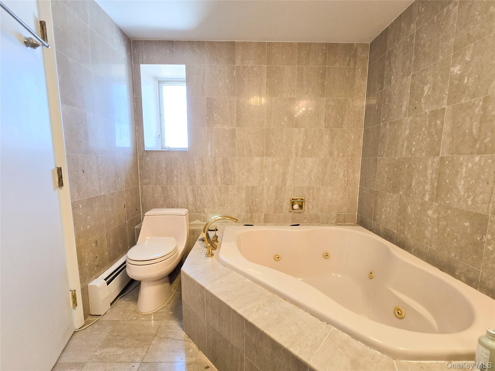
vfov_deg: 89.9
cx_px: 248
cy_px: 186
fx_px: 186
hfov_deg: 106.2
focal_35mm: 13
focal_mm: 2.2
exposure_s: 1/60
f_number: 2.2
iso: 160
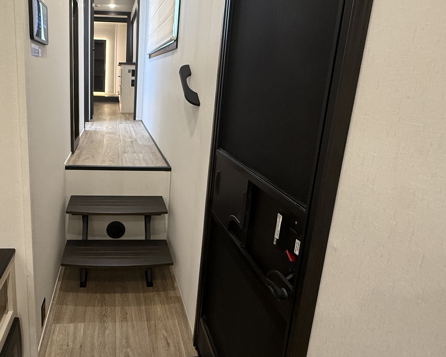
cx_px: 130
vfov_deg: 60.3
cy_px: 141
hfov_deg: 69.3
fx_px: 304
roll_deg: -0.3
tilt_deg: -11.4
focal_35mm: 23
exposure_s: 1/82
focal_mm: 2.22
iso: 320
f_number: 2.2
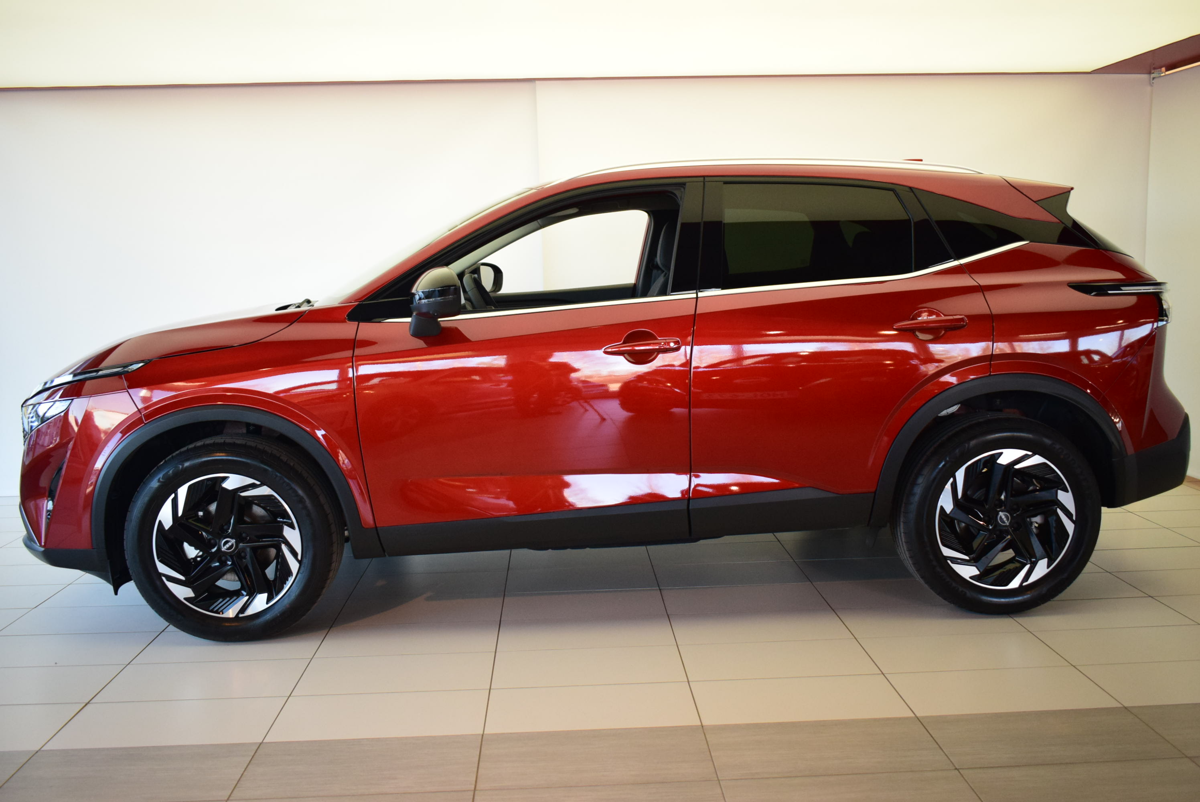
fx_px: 1051
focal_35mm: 32
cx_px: 600
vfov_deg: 41.8
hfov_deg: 59.5
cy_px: 401
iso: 1600
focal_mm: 21
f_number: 3.8
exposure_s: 1/400
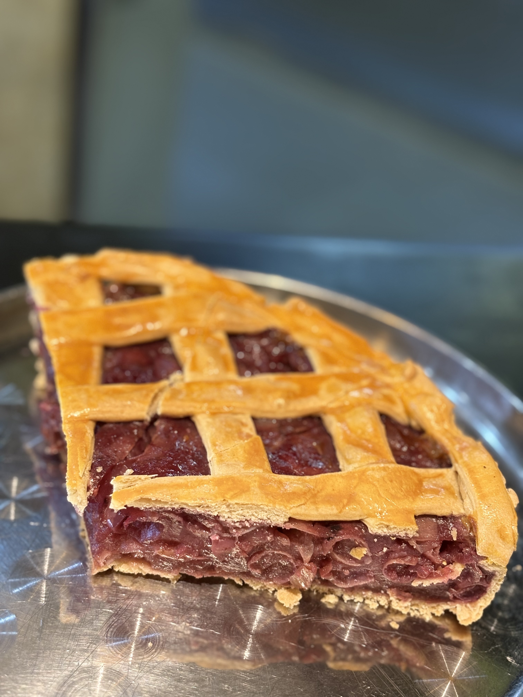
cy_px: 348
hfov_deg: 28.0
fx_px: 1048
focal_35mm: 52
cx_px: 262
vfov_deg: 36.8
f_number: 1.6
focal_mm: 5.96
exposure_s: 1/40
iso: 125
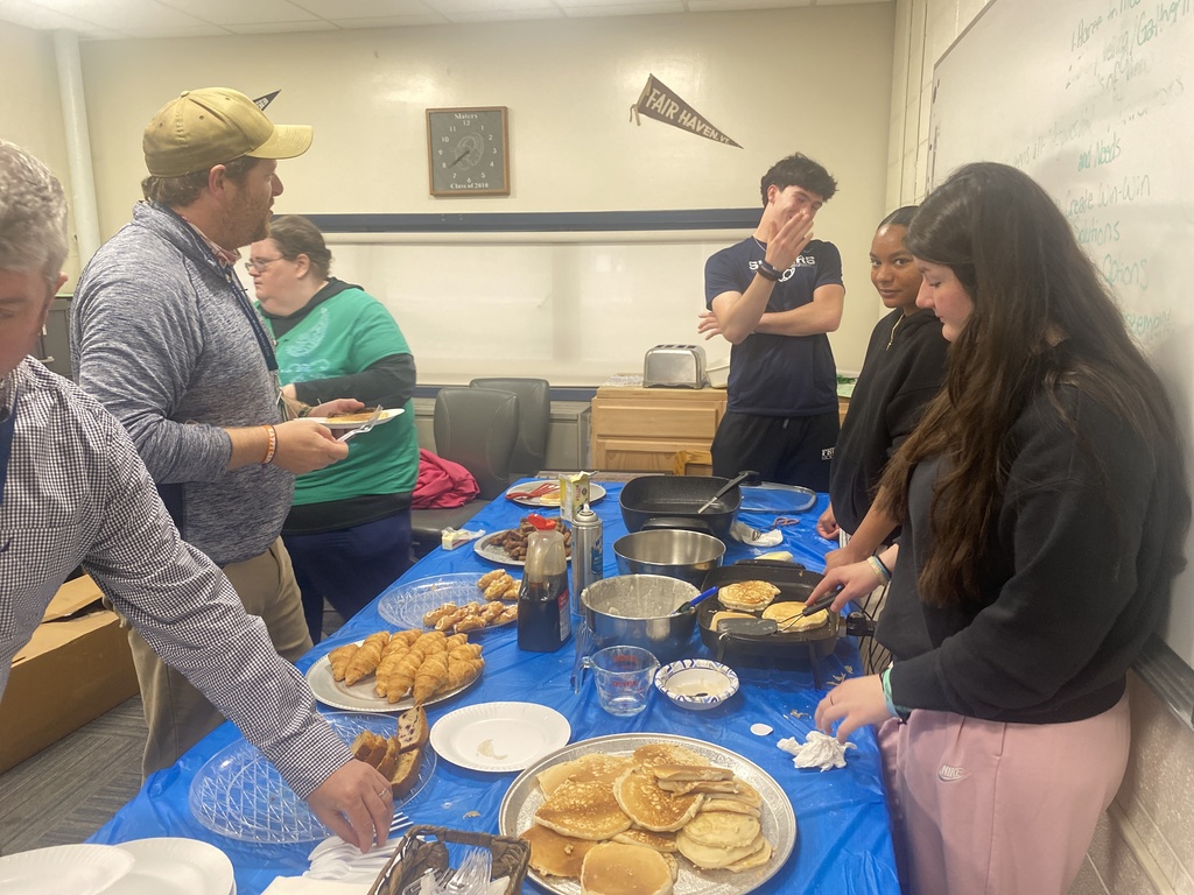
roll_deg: +0.4
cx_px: 597
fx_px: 897
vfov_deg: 53.1
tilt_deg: -10.8
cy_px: 448
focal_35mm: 26
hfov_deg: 67.3
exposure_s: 1/60
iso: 250
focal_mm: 4.25
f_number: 1.8
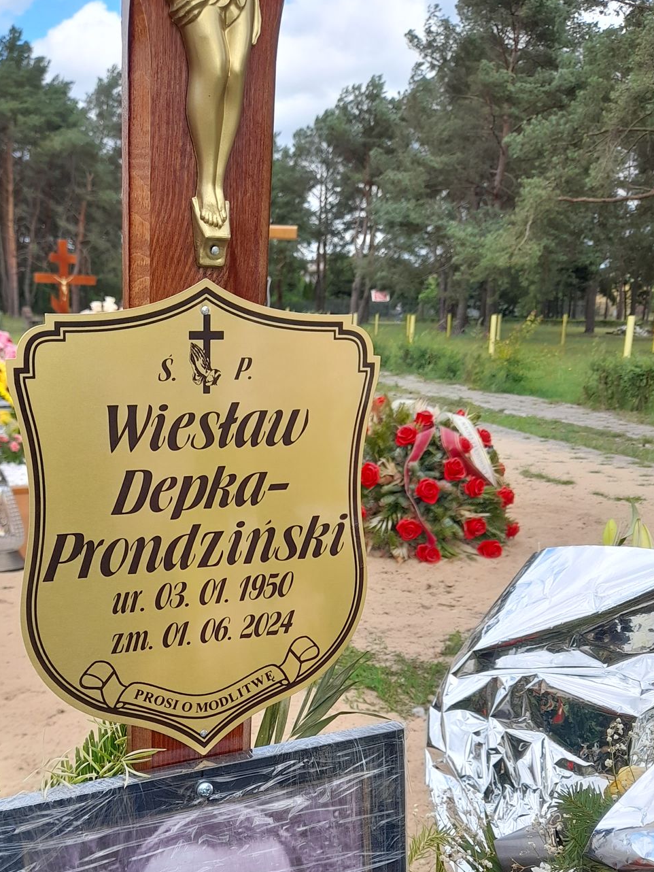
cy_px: 620
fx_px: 982
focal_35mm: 39
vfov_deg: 46.6
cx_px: 235
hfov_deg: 36.6
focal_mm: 4.6
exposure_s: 1/278
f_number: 2
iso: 20
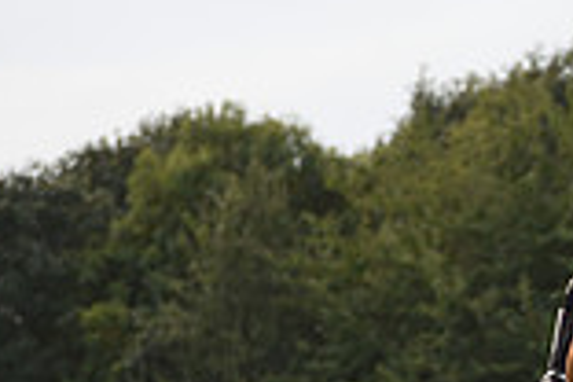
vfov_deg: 1.9
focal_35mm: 742
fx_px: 11809
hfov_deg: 2.8
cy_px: 375
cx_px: 981
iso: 640
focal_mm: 200
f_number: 4.5
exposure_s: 1/640
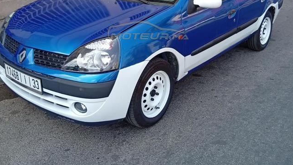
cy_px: 30
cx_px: 148
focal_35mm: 40
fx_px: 311
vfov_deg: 29.0
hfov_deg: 50.5
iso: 50
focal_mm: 3.84
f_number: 1.8
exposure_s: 1/348
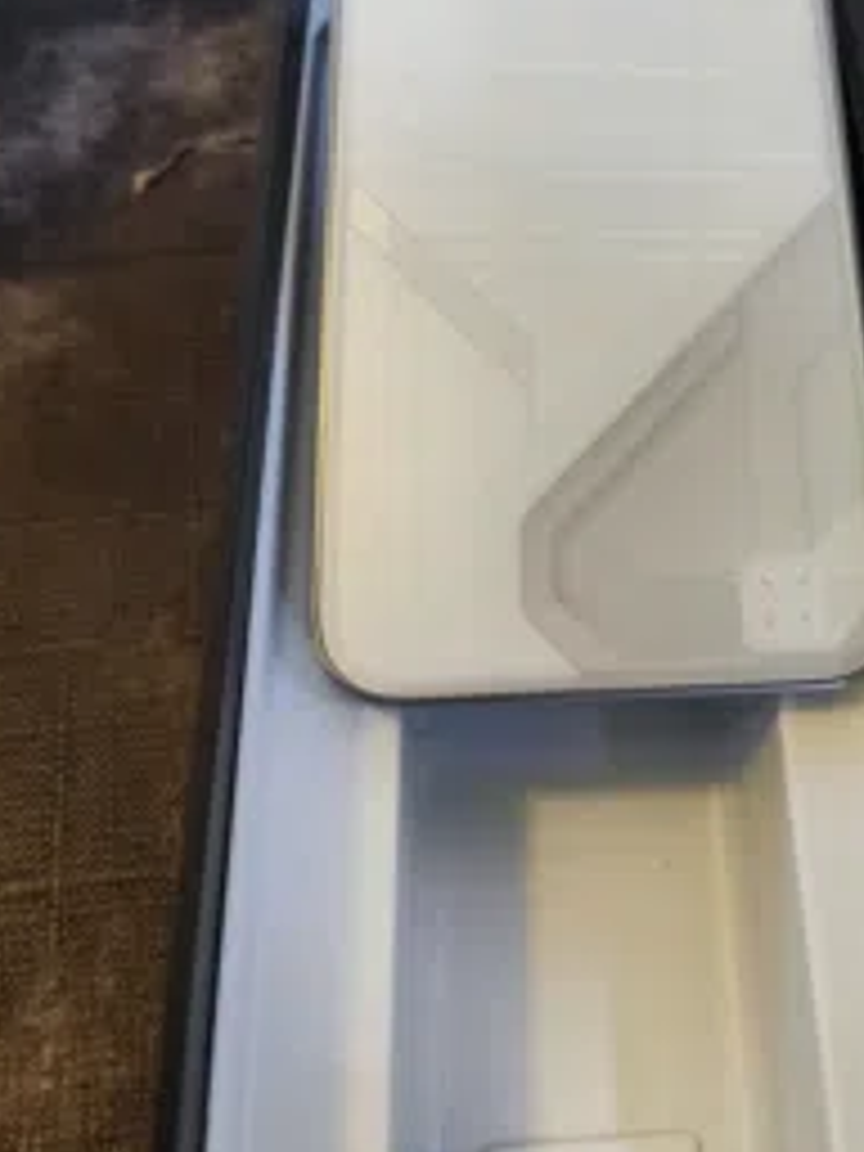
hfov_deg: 39.0
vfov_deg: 49.2
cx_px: 608
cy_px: 279
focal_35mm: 36
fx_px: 1198
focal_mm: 5.4
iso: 285
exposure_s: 1/65.4
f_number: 1.8
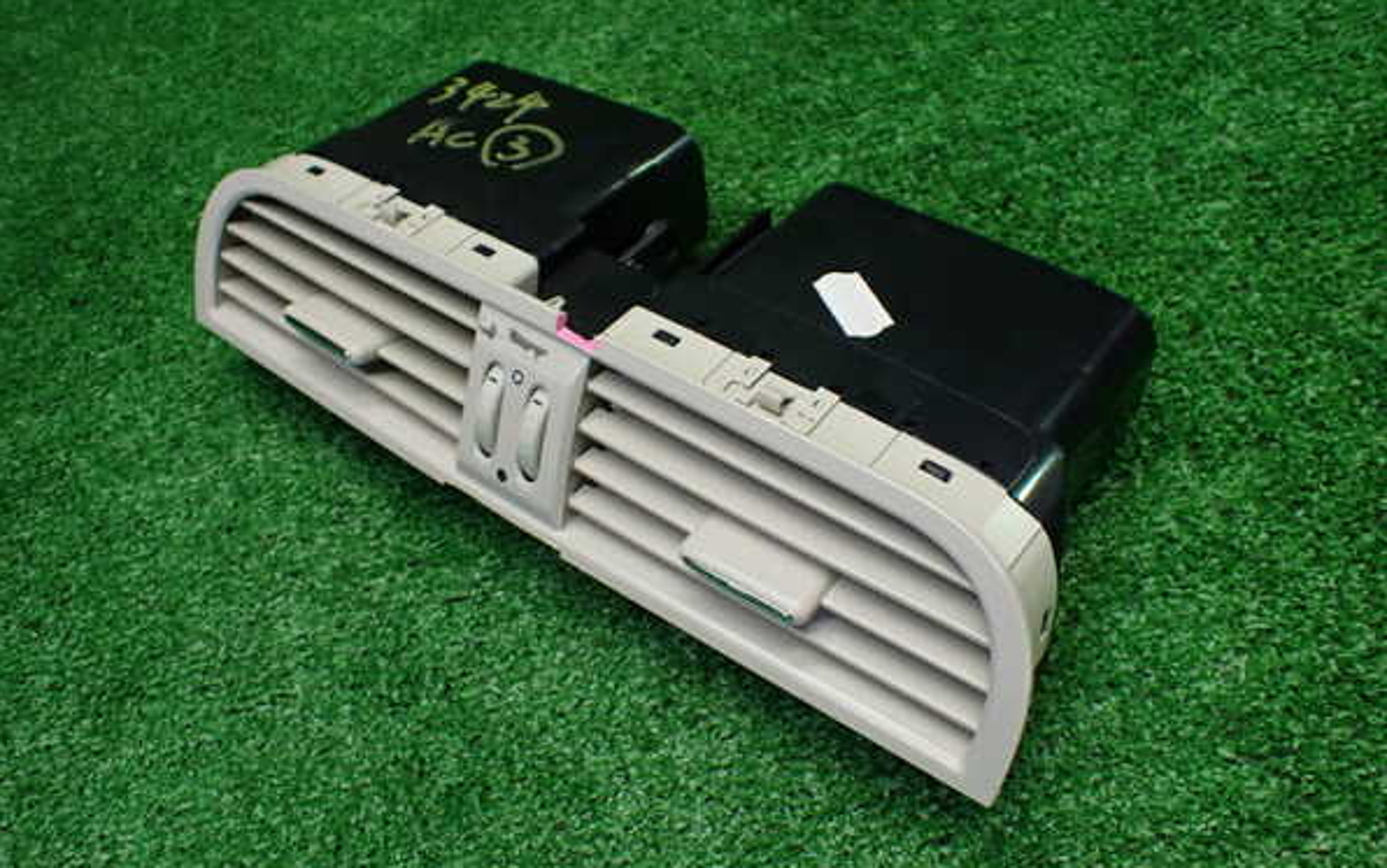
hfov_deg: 59.6
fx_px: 1210
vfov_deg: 39.5
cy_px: 426
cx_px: 696
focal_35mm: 32
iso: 250
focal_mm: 5.4
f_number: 2.3
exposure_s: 1/125
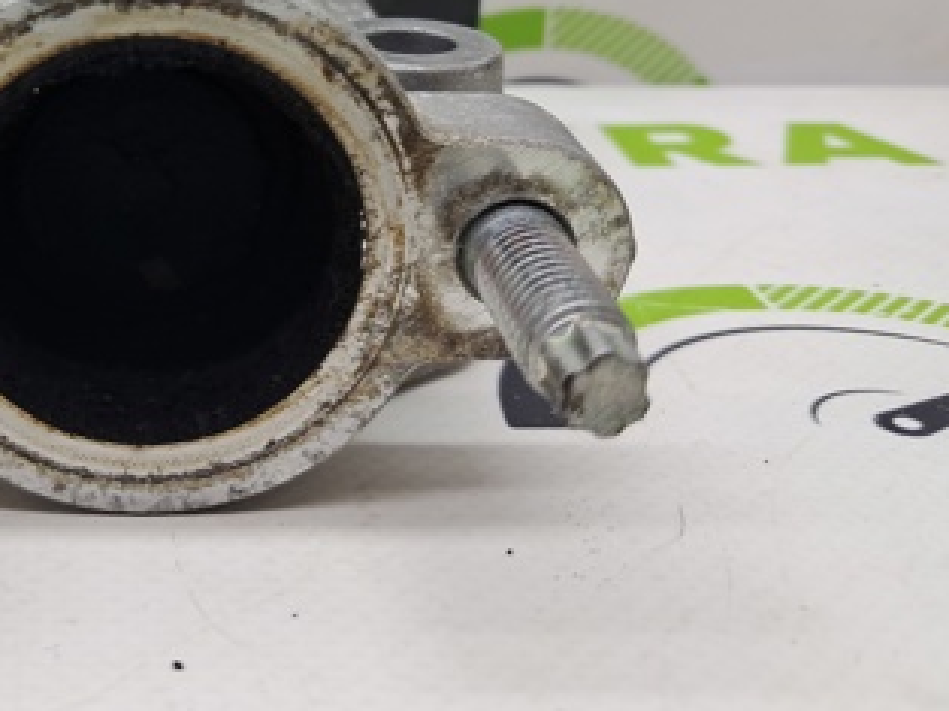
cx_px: 66
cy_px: 14
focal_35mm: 55
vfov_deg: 25.3
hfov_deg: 32.9
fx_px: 1507
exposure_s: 1/50
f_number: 1.8
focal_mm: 4
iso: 50
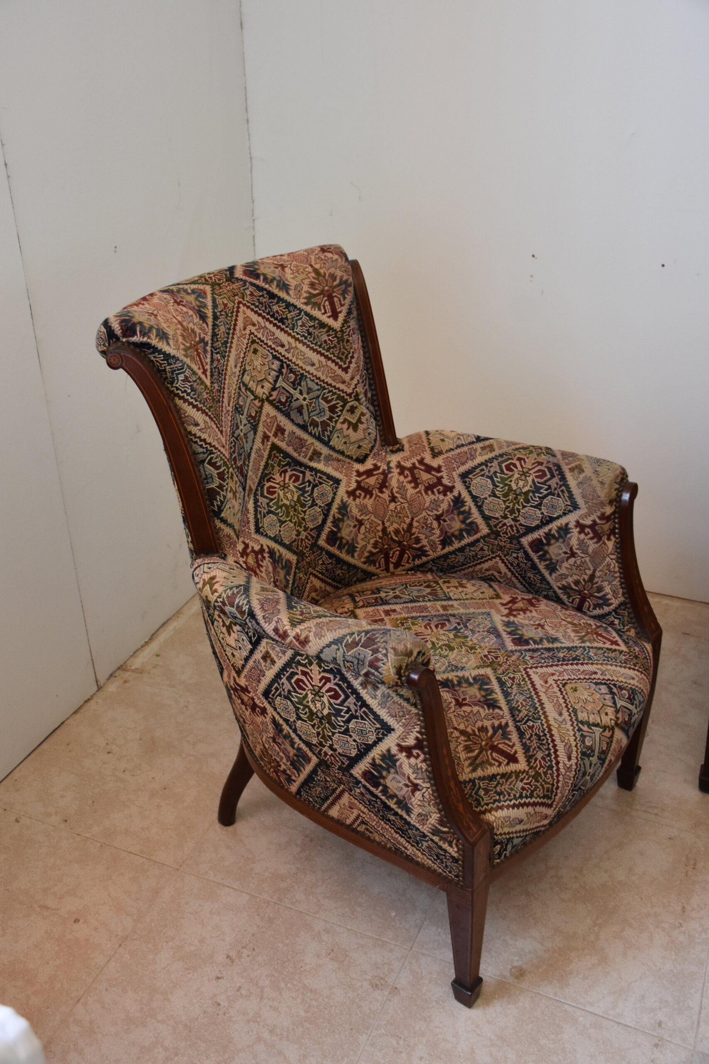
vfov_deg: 55.1
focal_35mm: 34
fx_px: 1019
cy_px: 532
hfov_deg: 38.4
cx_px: 354
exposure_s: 1/60
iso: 800
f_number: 4
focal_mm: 23
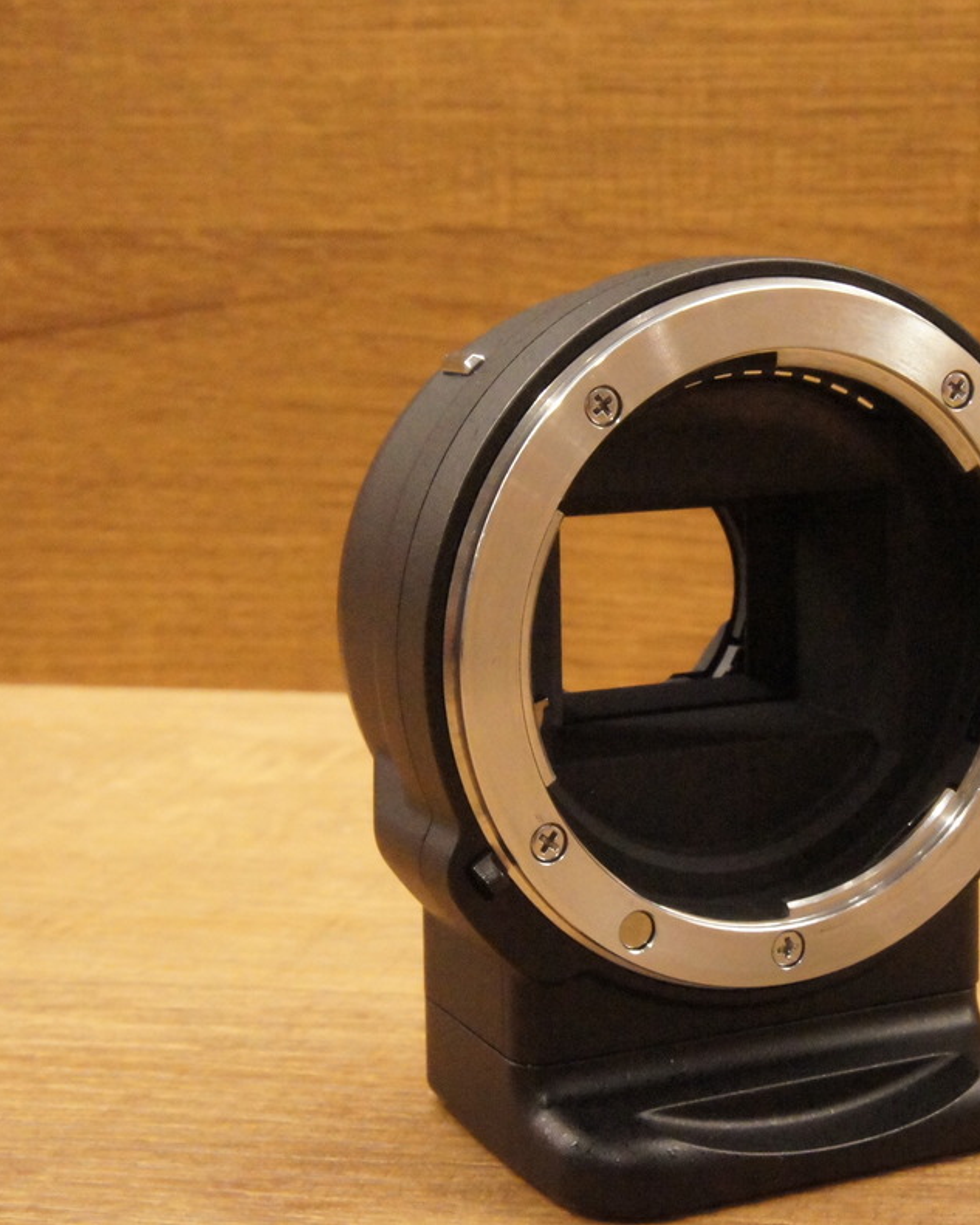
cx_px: 697
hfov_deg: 23.7
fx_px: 2320
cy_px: 616
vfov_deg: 29.6
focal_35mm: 64
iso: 6400
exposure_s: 1/60
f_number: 18
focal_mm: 30
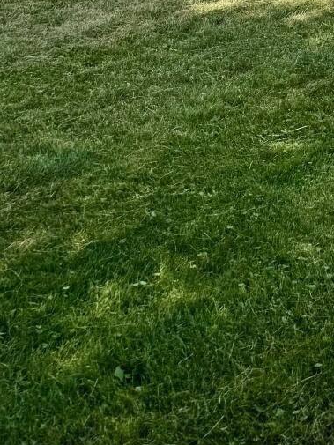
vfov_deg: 17.7
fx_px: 1222
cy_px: -293
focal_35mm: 95
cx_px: 561
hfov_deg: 14.1
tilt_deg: -3.2
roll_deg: -0.8
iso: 80
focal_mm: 6.76
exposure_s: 1/4608
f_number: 1.78
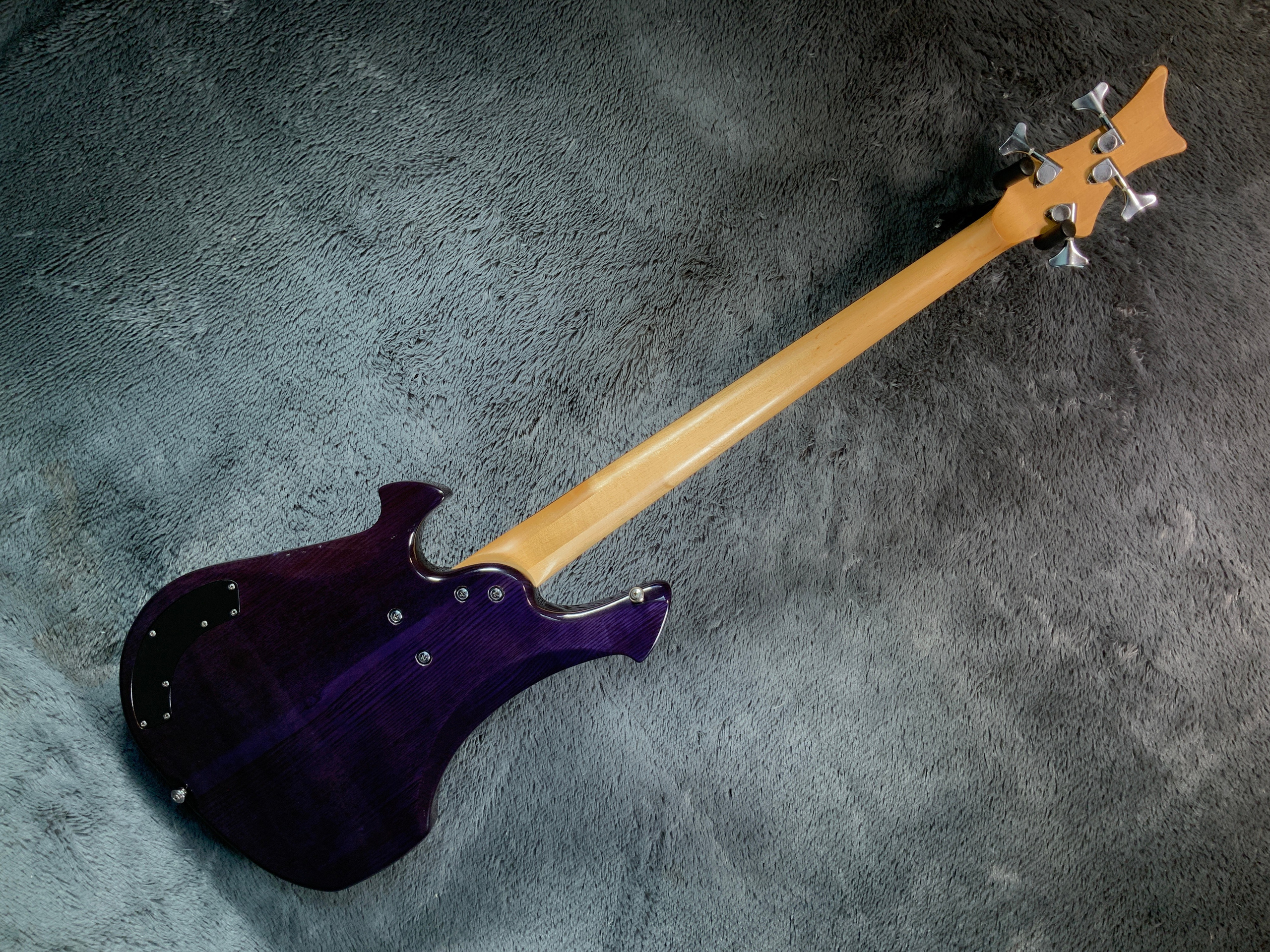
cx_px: 635
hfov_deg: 61.7
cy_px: 476
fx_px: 1064
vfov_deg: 48.2
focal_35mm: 29
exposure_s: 1/104
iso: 25
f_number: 1.8
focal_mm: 3
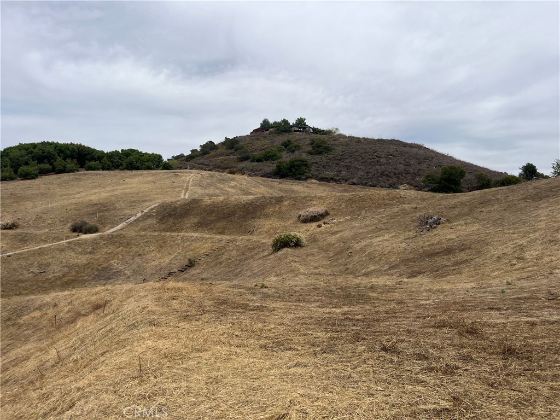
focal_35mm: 26
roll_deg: -0.3
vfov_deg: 53.1
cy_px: 210
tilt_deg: +1.0
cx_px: 280
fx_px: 421
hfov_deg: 67.3
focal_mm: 5.1
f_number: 1.6
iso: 50
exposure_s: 1/5848
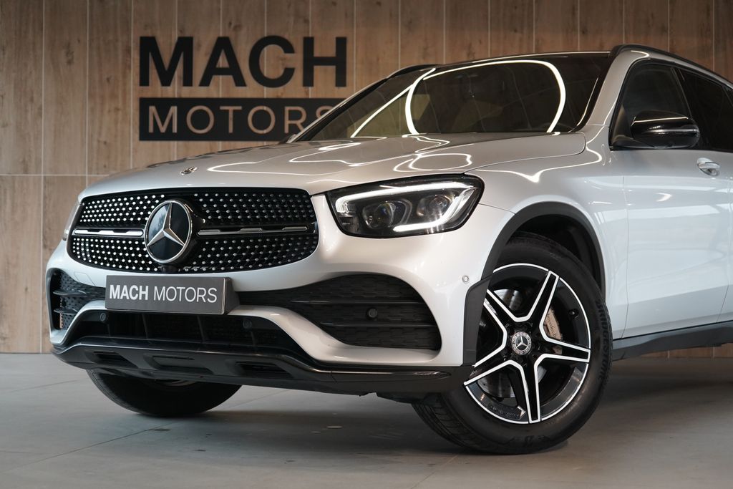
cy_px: 244
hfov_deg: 33.9
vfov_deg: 23.0
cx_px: 366
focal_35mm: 59
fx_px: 1201
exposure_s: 1/160
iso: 2500
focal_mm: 59
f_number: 5
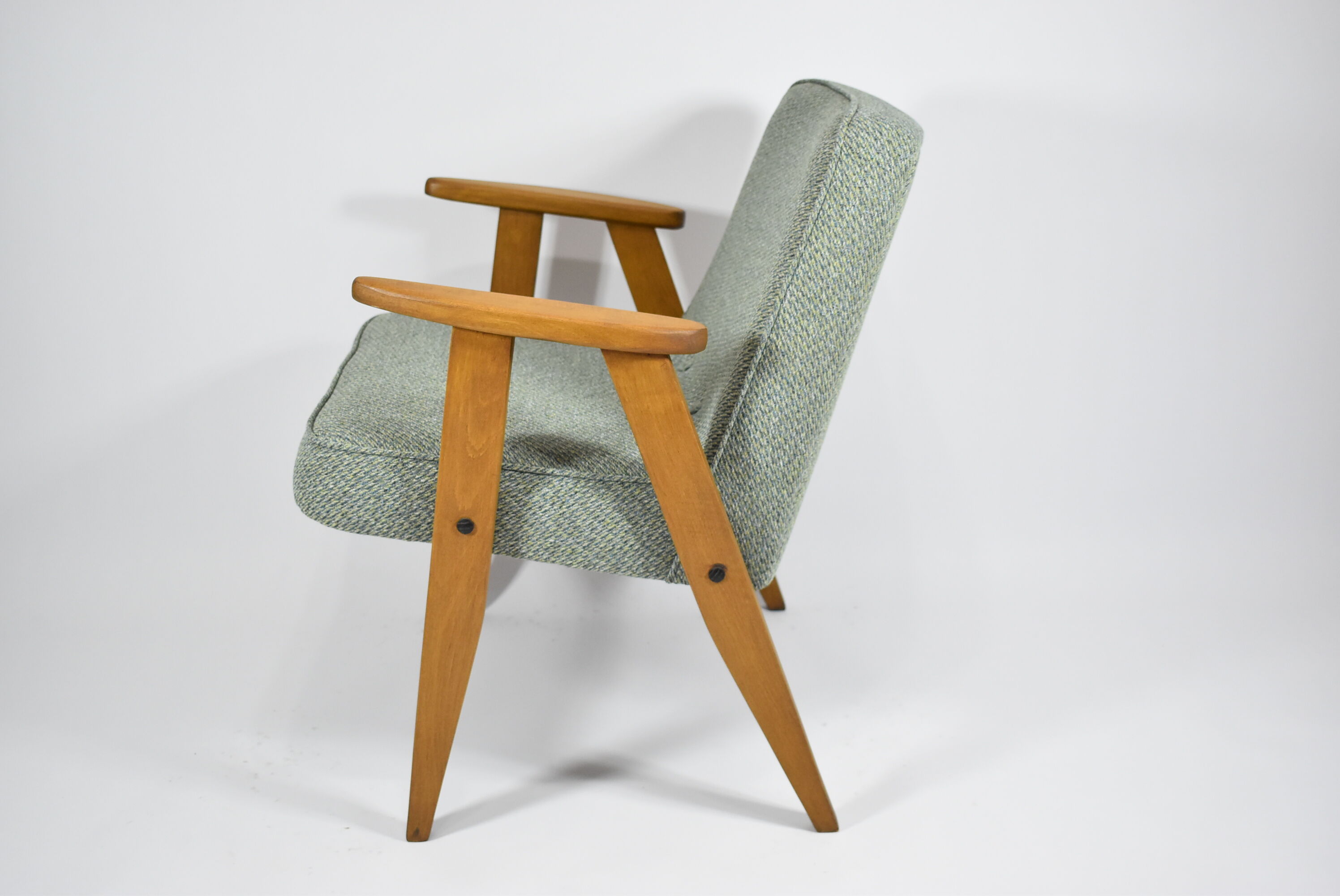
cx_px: 670
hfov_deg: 47.9
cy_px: 448
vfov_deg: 33.1
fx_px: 1509
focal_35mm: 40
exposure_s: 1/125
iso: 1250
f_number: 4
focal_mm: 27
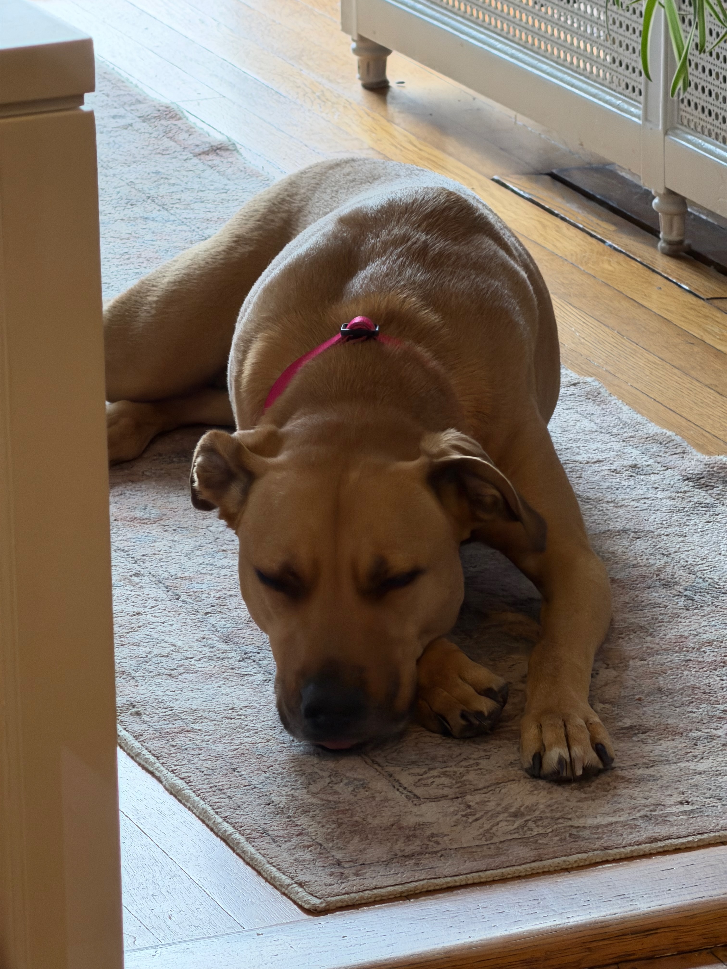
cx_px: 364
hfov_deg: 7.4
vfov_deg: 9.9
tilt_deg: -16.7
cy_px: 484
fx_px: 5600
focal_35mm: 200
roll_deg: +2.1
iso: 250
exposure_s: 1/120
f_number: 2.8
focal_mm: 16.89
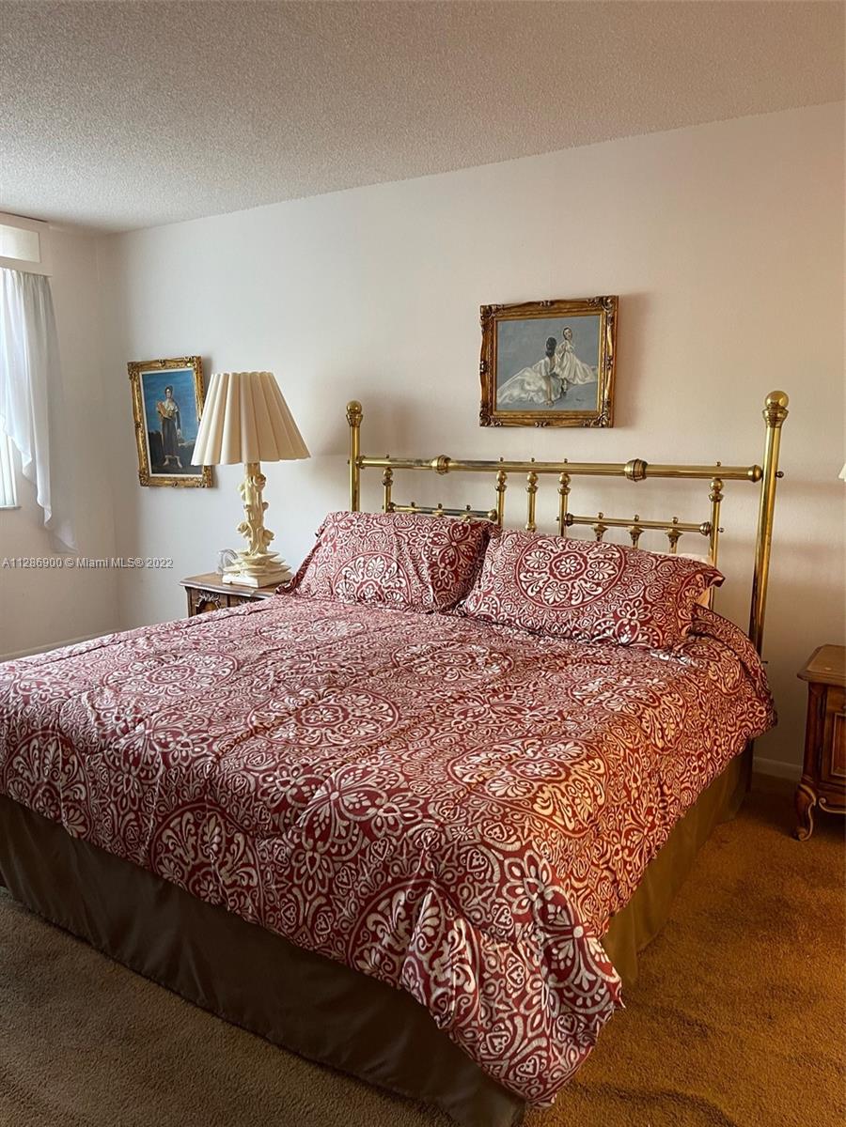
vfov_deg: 67.3
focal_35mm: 26
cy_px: 564
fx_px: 847
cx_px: 423
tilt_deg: -9.9
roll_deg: -0.8
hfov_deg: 53.1
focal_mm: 5.1
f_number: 1.6
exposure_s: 1/60
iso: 160
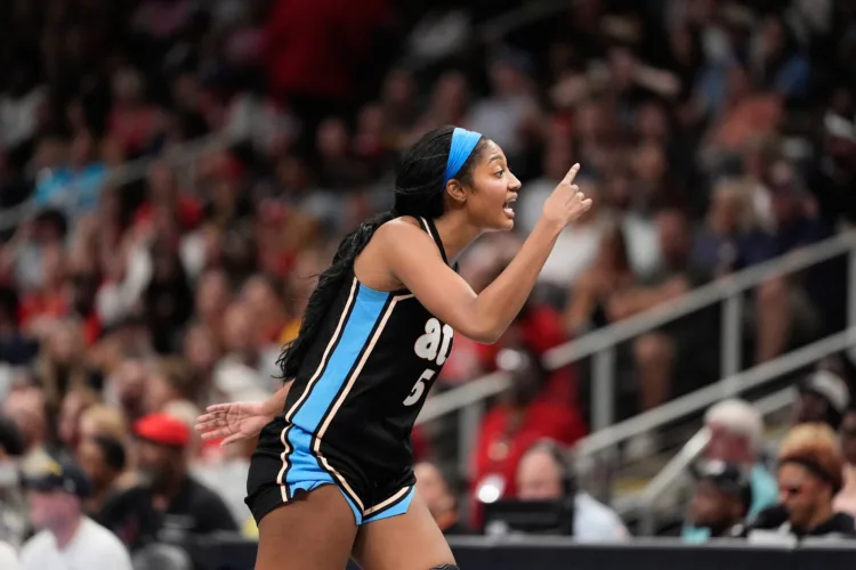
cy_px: 285
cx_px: 428
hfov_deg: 6.9
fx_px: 7133
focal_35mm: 300
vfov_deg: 4.6
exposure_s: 1/2000
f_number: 2.8
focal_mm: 300
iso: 5000
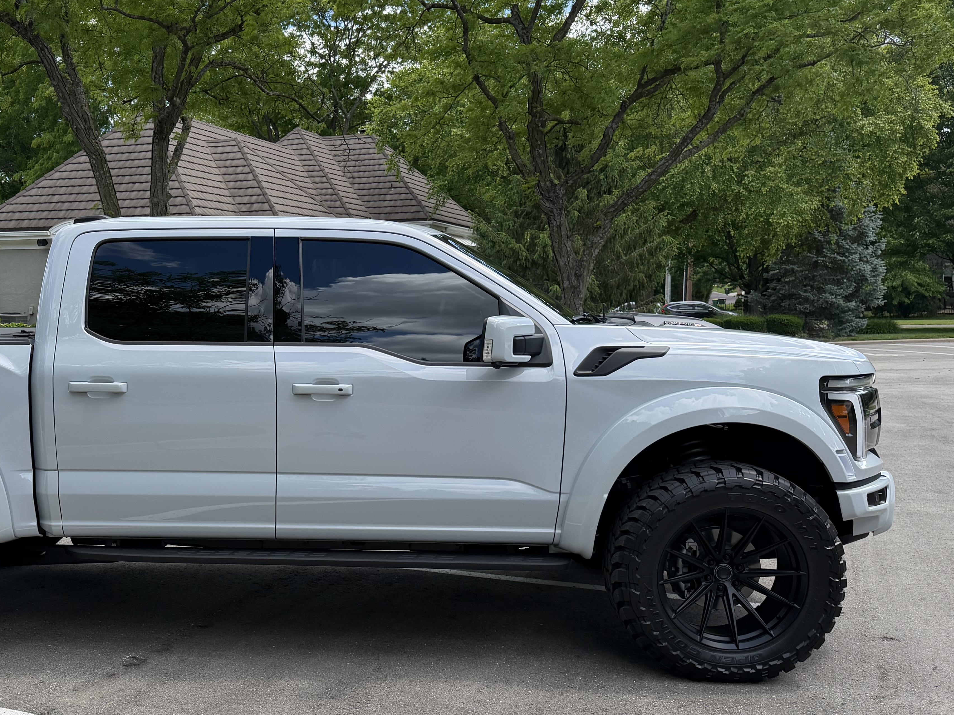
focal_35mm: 40
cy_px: 388
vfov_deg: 35.9
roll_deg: -0.1
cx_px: 248
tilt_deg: -3.7
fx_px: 1102
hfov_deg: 45.3
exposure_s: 1/2000
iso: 100
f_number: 1.78
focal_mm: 6.76
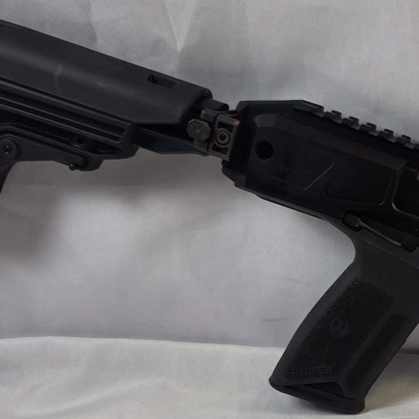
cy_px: 287
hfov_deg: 23.1
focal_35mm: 66
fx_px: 904
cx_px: 549
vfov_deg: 25.9
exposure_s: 1/126
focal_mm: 5.4
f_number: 1.8
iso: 25
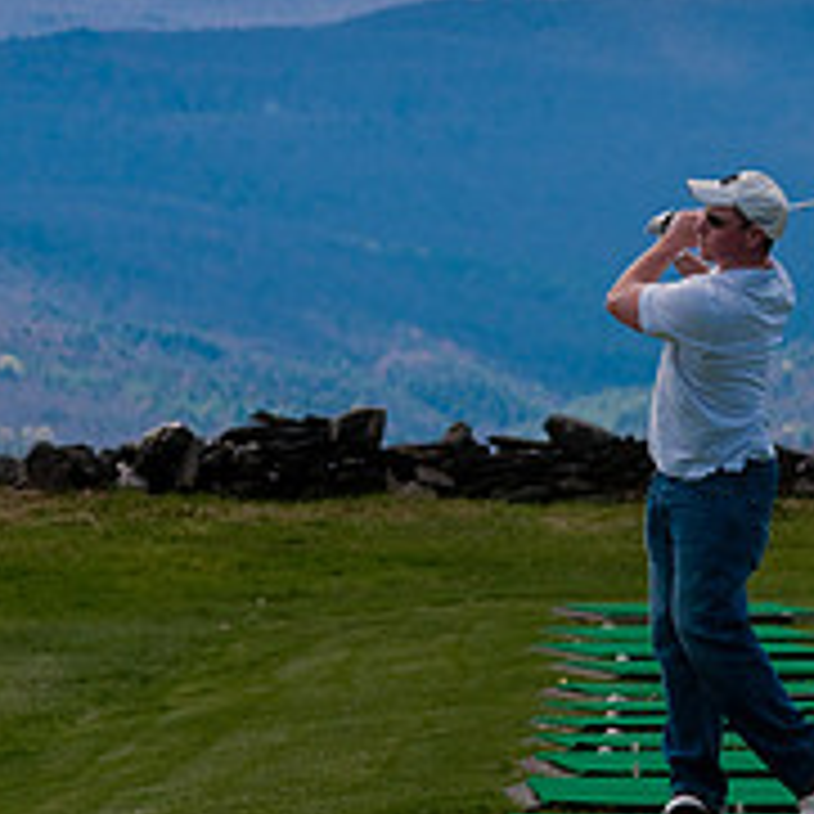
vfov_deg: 4.6
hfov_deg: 4.6
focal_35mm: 379
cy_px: 36
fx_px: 10083
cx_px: 663
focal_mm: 120
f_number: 7.1
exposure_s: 1/500
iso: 100
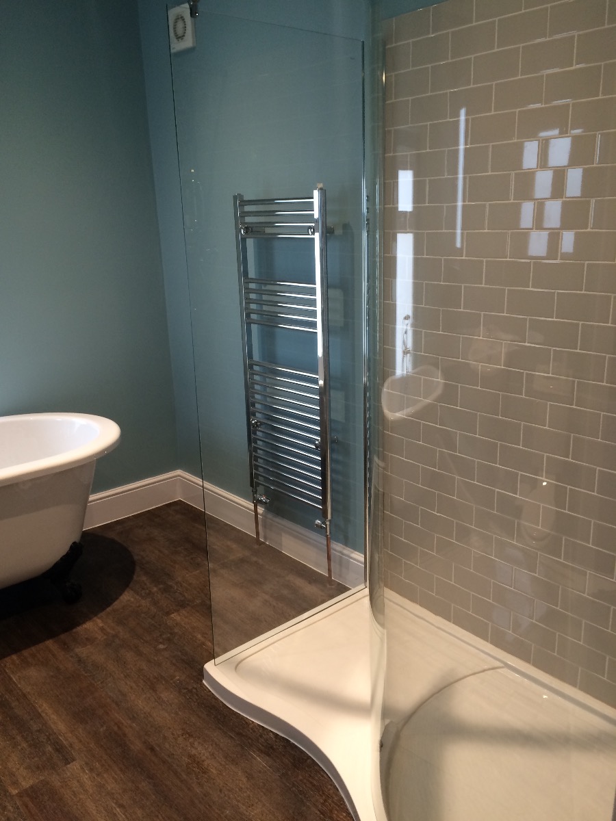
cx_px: 308
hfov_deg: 48.2
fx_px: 688
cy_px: 410
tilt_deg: -15.0
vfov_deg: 61.7
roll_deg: +3.2
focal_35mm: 29
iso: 100
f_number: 2.2
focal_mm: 4.15
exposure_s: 1/33
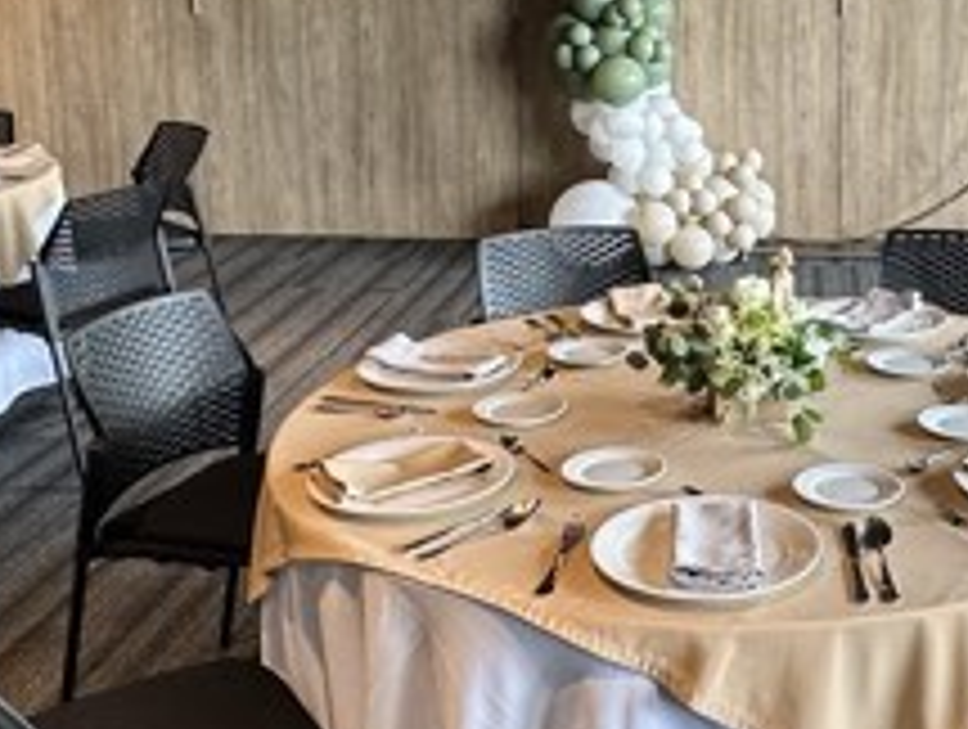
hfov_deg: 35.9
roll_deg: +0.4
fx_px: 1457
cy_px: 166
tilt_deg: -9.7
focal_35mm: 52
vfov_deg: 27.7
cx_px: 734
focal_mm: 2.22
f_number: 2.2
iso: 160
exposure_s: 1/60
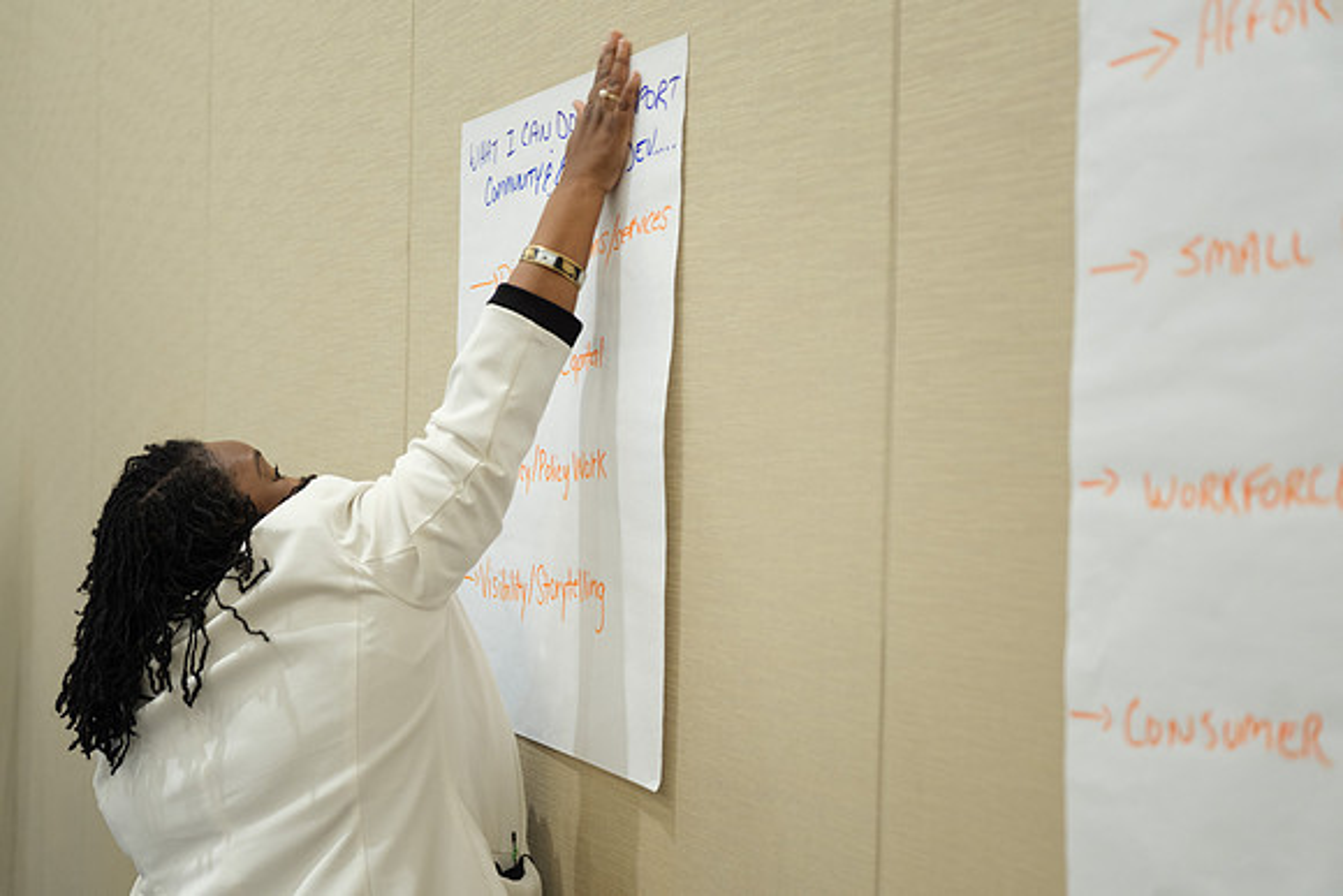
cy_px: 448
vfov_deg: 28.7
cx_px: 672
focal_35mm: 47
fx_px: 1754
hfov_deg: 41.9
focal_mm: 31.6
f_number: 1.8
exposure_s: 1/160
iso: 1000
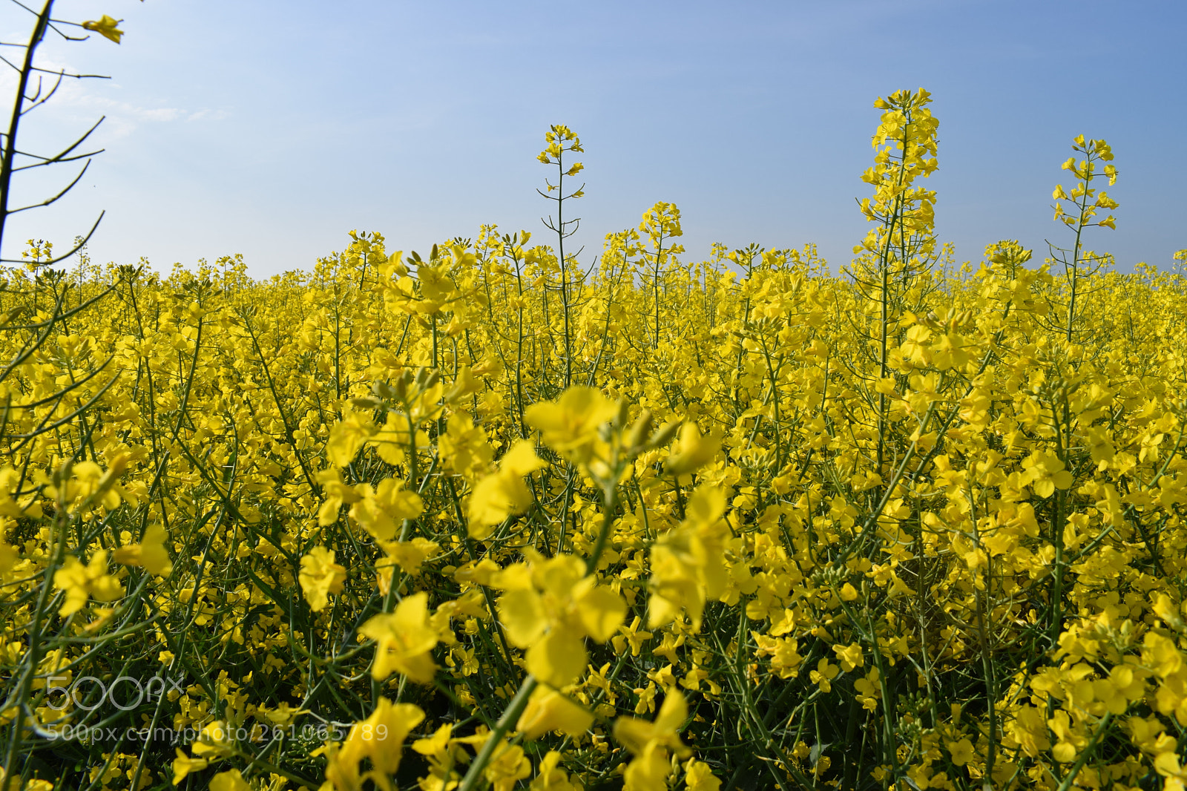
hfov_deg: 67.4
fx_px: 890
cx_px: 594
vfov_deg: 47.9
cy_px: 396
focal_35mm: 27
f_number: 10
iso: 200
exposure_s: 1/400
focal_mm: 18
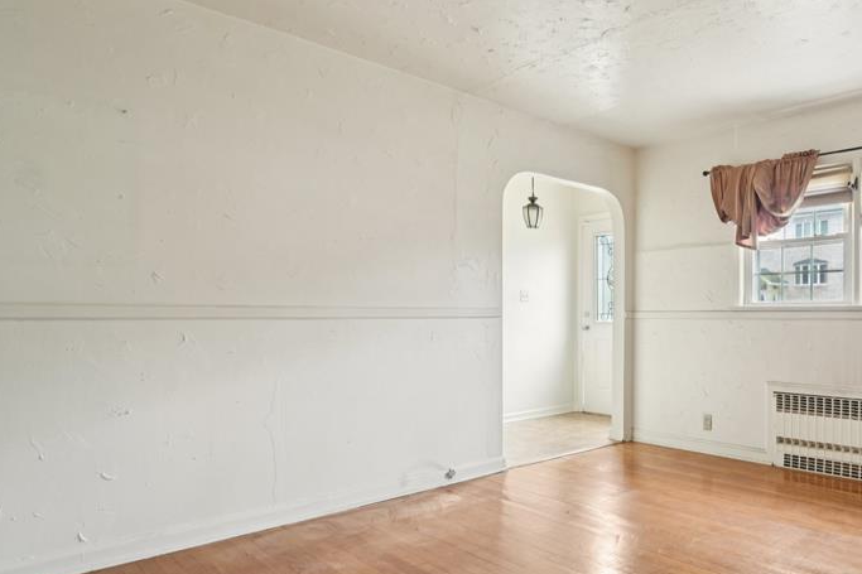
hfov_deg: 70.0
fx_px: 574
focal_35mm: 24
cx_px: 620
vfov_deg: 52.9
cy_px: 327
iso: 400
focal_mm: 16
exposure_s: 1/13
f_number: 8
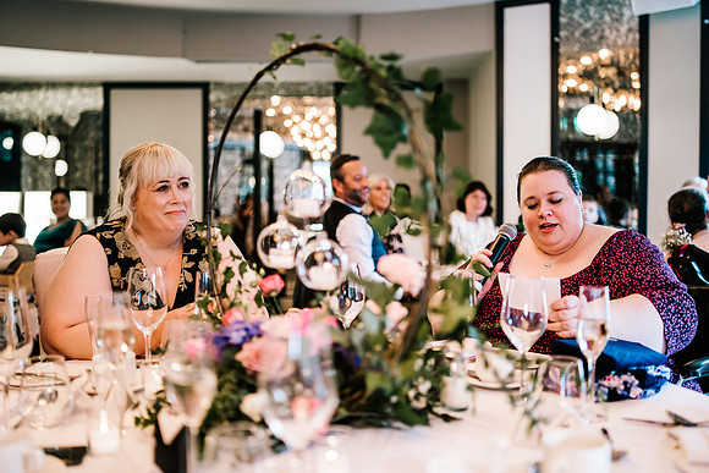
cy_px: 236
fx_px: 720
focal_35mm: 37
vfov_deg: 36.4
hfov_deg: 52.4
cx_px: 354
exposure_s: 1/250
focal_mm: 35
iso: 640
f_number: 1.4
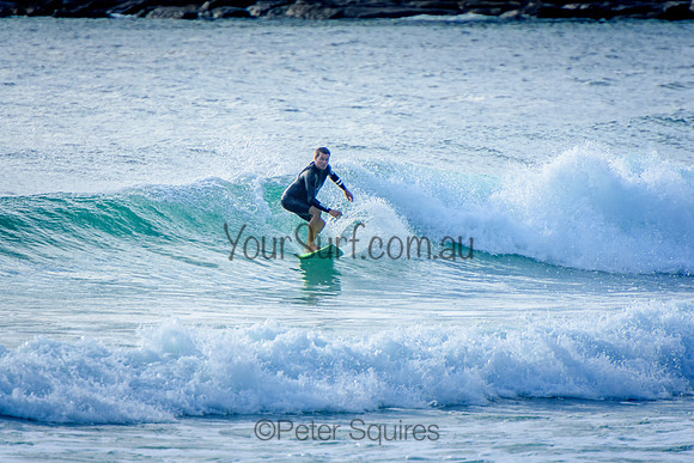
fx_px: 11569
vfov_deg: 2.3
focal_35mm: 600
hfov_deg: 3.4
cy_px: 232
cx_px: 347
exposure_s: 1/2000
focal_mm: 400
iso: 400
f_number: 5.6
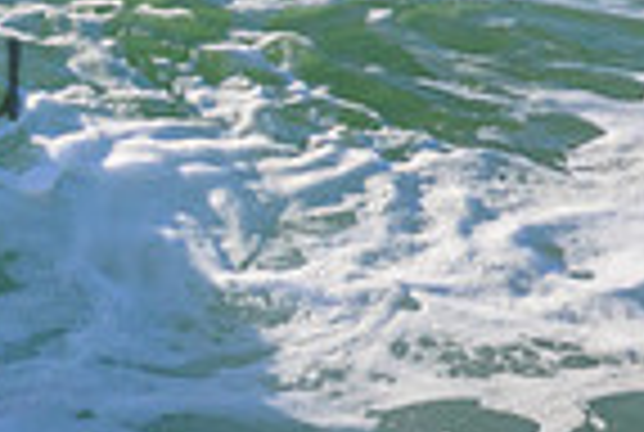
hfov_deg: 0.6
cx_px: -455
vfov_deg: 0.4
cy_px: 16
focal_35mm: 3235
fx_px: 57991
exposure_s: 1/2000
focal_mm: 800
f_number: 11
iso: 1100
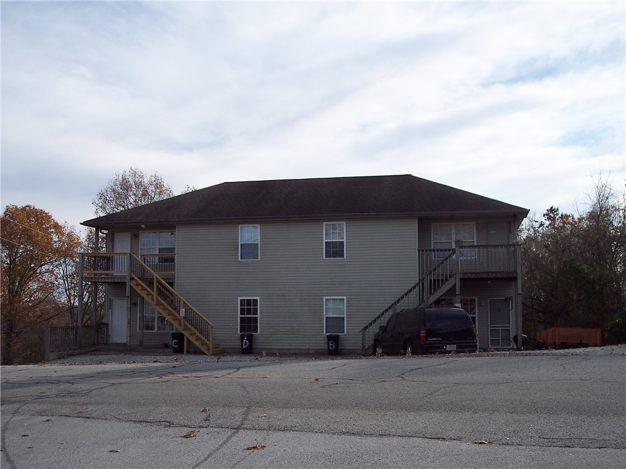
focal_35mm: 39
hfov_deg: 47.9
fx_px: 705
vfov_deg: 36.8
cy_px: 234
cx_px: 313
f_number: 4
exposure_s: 1/750
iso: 100
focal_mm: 8
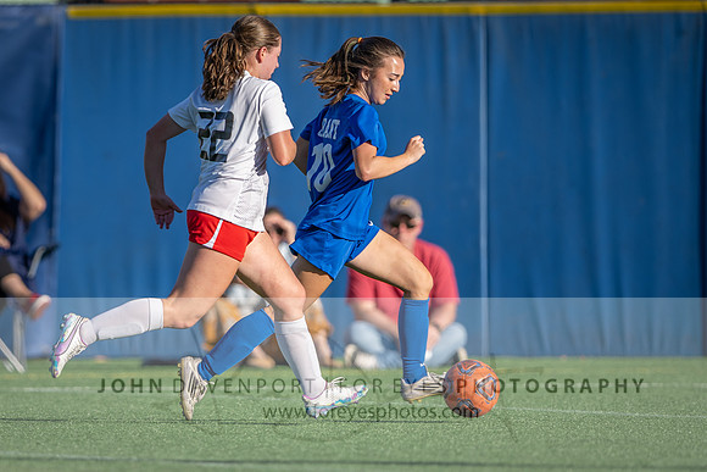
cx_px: 231
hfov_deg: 2.7
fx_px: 15280
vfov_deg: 1.8
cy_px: 252
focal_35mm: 778
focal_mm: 400
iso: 72
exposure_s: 1/1000
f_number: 3.2
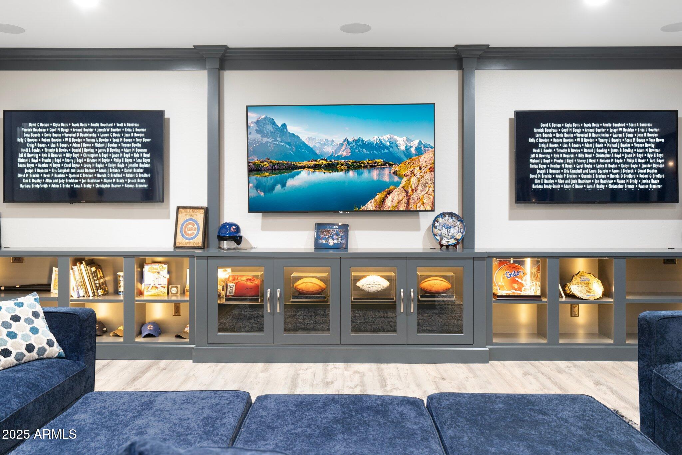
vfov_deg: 43.6
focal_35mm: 30
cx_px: 341
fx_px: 568
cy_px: 228
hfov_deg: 61.9
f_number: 8
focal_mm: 30
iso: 1000
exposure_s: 1.3
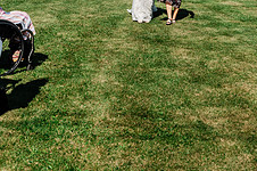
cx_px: 110
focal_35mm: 72
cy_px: -28
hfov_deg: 28.1
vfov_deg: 18.0
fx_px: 513
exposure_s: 1/250
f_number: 4
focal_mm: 28
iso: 400
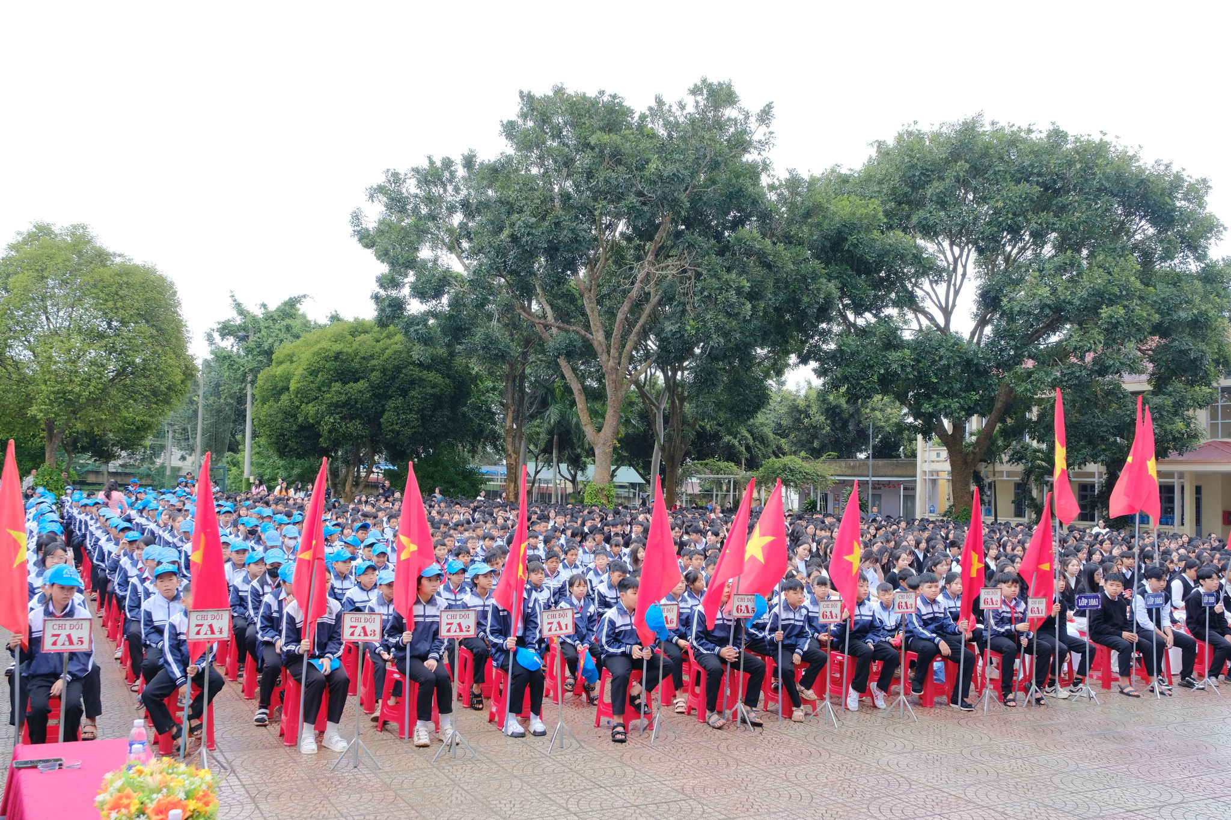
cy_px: 410
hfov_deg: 58.7
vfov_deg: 41.1
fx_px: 1094
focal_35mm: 32
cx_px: 616
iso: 500
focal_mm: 21.3
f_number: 5.6
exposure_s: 1/60
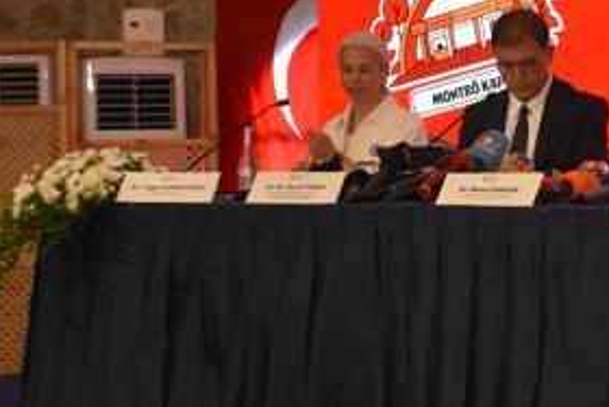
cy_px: 150
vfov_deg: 12.2
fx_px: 1896
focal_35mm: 112
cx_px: 560
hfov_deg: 17.9
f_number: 7.1
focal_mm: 34
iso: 3200
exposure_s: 1/60
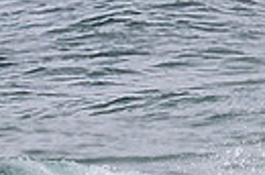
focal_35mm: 4883
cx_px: -89
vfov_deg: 0.3
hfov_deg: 0.4
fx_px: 35857
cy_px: 273
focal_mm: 800
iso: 800
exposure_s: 1/2000
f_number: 11
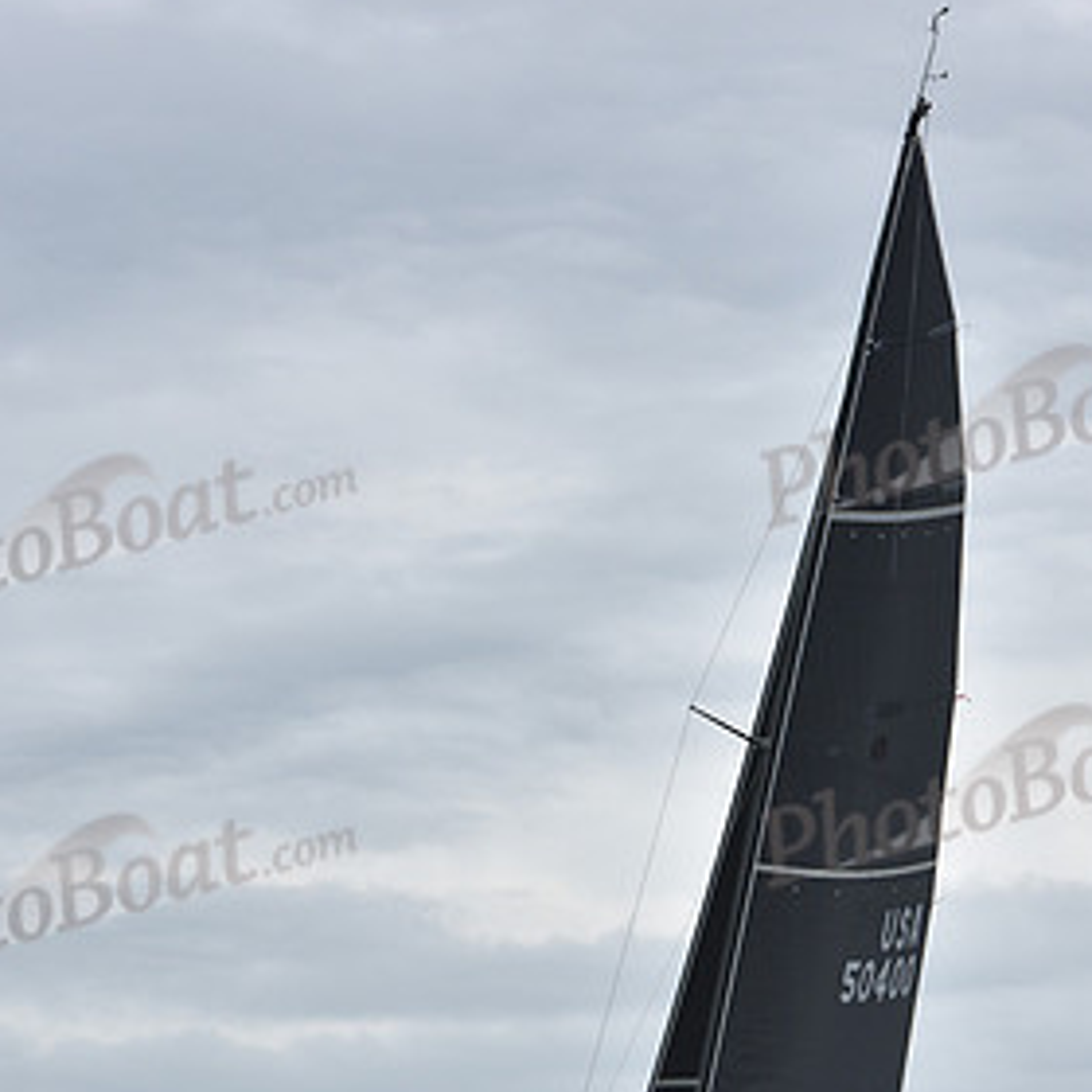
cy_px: 1045
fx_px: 7031
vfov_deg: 8.8
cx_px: 560
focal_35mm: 197
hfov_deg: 8.9
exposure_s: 1/1000
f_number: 6.3
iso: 400
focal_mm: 112
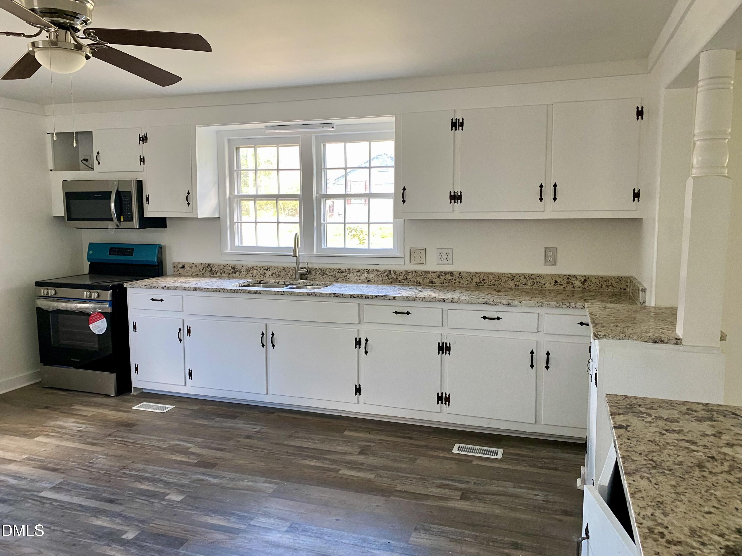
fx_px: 557
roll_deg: +0.0
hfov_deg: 67.3
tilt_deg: -7.1
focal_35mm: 26
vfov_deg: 53.1
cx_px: 371
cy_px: 278
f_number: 1.8
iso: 160
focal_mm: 4.25
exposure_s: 1/60
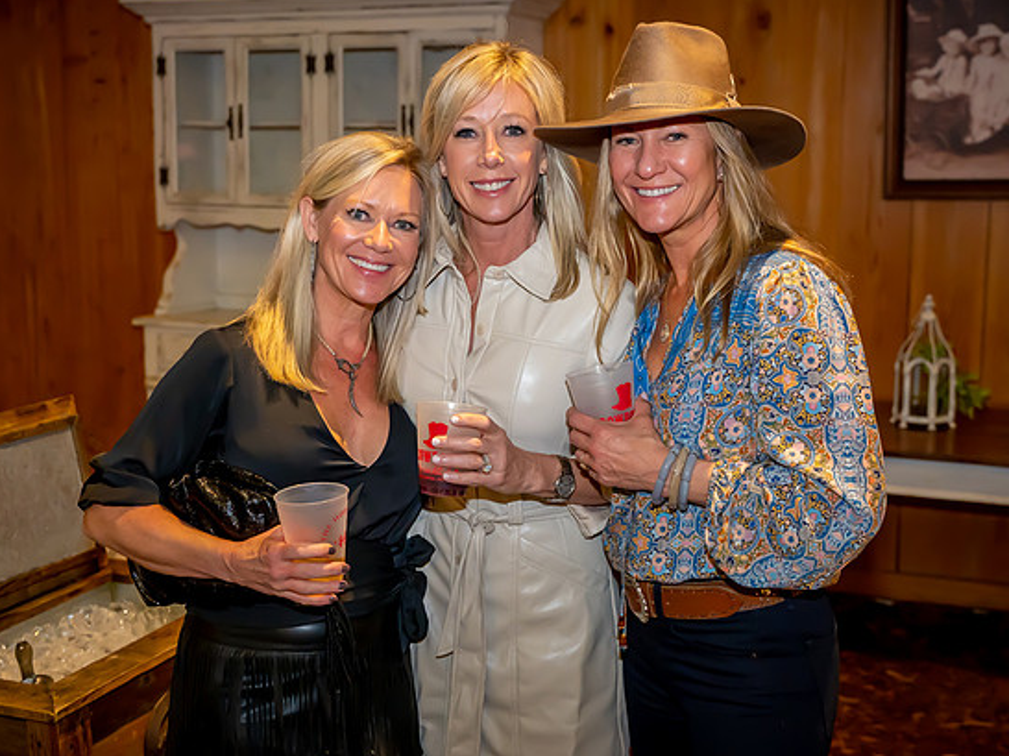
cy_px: 398
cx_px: 526
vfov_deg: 28.5
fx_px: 1486
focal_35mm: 51
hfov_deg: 37.5
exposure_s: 1/200
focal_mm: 39
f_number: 3.5
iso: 3200
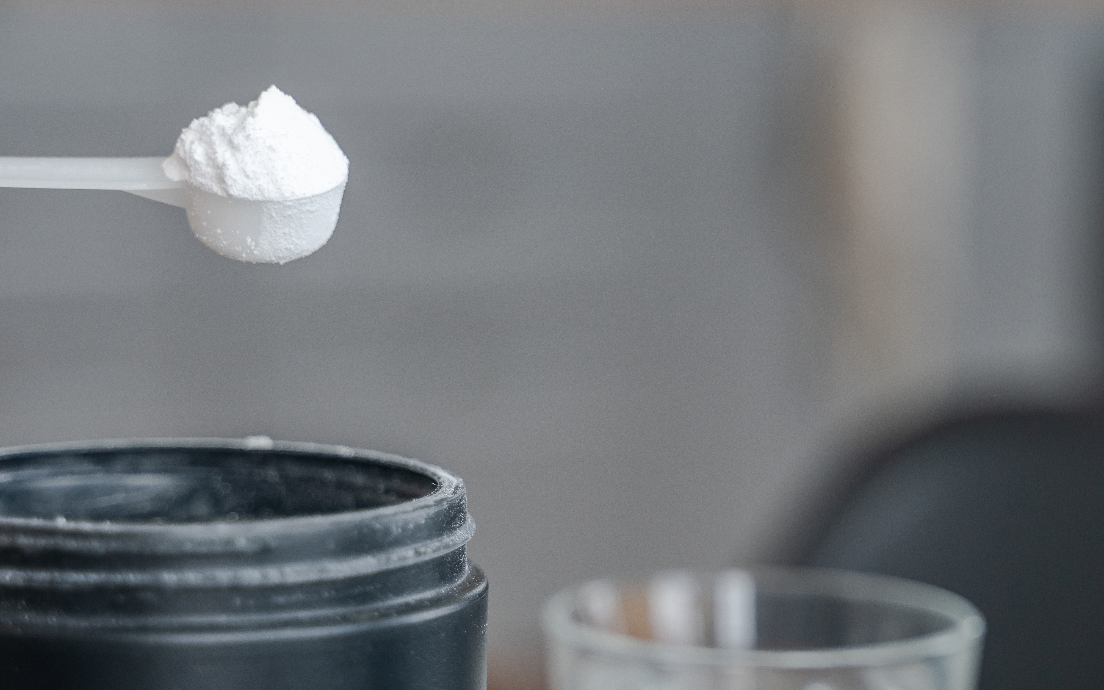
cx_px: 474
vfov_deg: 11.4
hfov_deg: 18.1
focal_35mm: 115
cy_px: 377
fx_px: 3460
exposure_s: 1/80
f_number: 2.8
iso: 500
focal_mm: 75
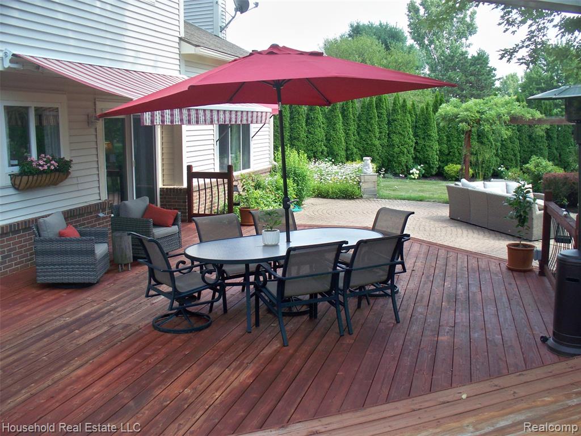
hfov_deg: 52.6
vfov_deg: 40.7
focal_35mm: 35
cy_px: 218
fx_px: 587
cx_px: 290
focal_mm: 7.54
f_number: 2.8
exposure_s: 1/500
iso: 125
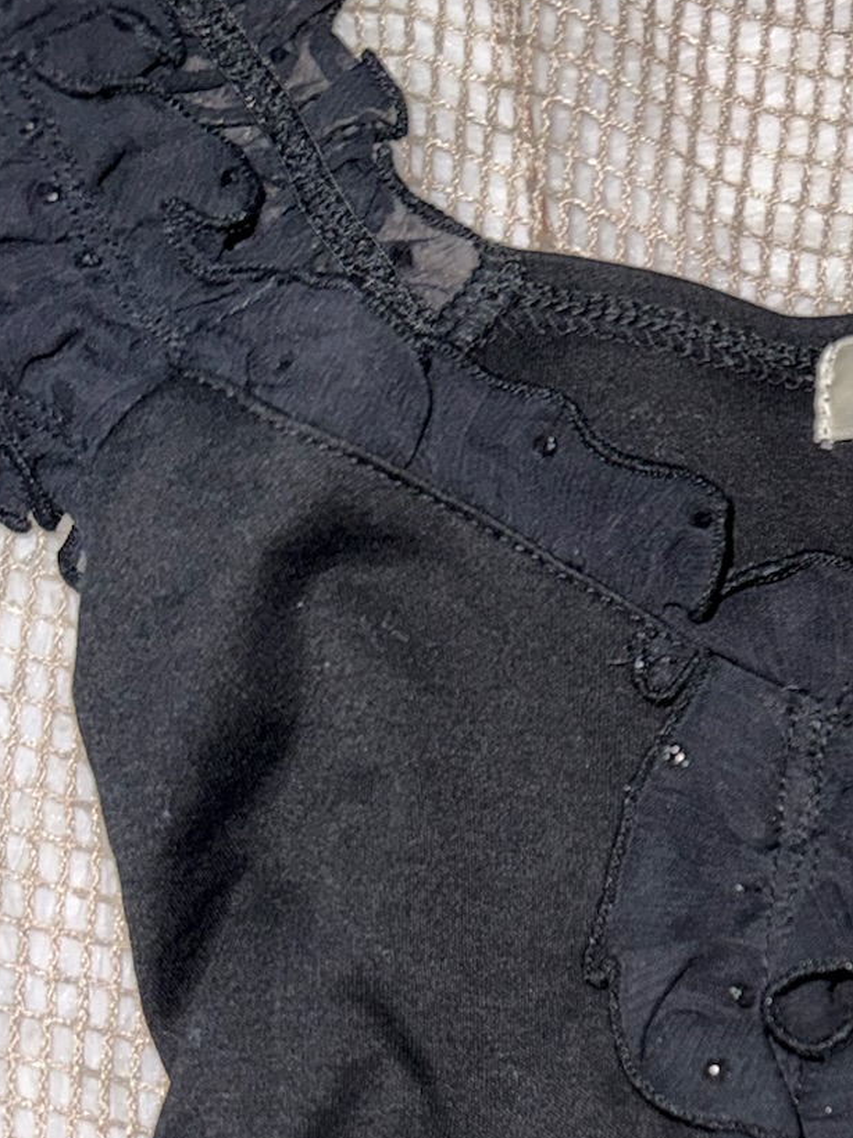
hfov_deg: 22.4
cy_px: 1025
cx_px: 1032
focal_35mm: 60
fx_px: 1972
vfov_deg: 30.7
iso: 80
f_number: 1.78
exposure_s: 1/53
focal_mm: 6.76
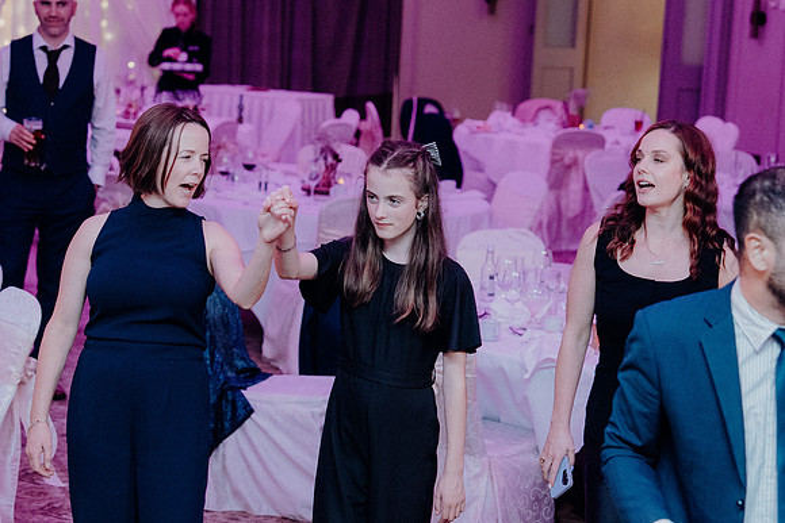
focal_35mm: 100
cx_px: 392
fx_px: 2181
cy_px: 262
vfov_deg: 13.7
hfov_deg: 20.4
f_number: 3.5
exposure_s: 1/160
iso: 3200
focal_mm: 67
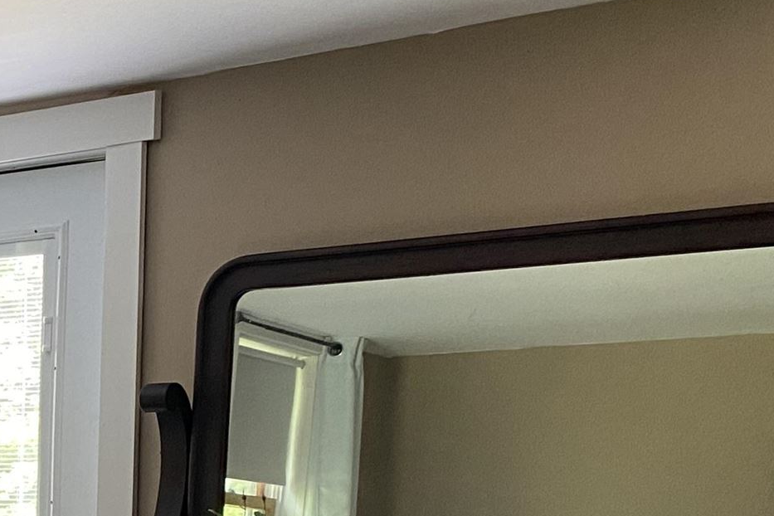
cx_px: -496
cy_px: 761
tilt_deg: -9.9
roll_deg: +1.3
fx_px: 1913
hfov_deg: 19.0
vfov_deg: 14.4
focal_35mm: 89
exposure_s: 1/60
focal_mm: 4.25
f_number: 1.8
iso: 200
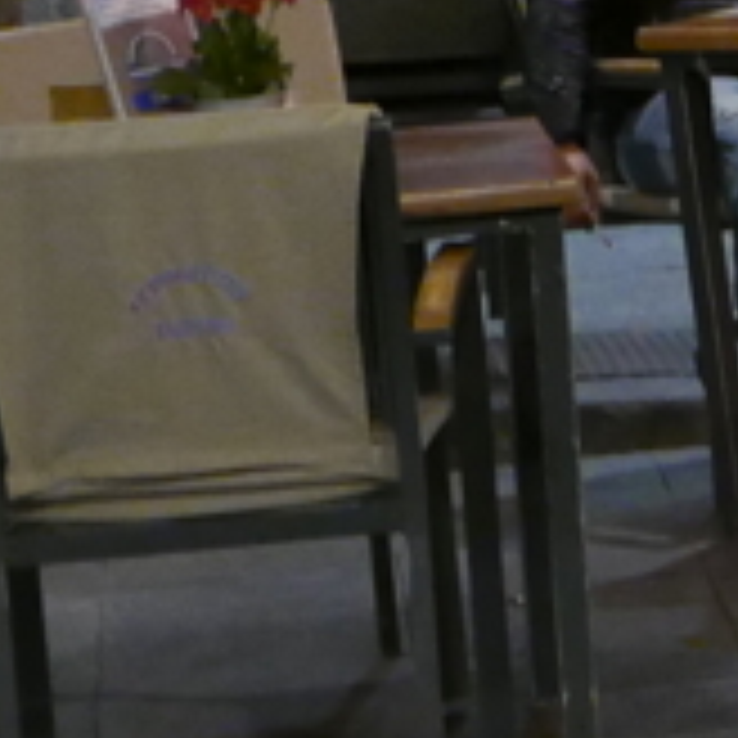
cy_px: -729
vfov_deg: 5.5
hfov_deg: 5.5
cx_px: 1627
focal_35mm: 311
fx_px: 7501
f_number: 2.7
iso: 1600
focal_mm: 22.7
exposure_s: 1/60
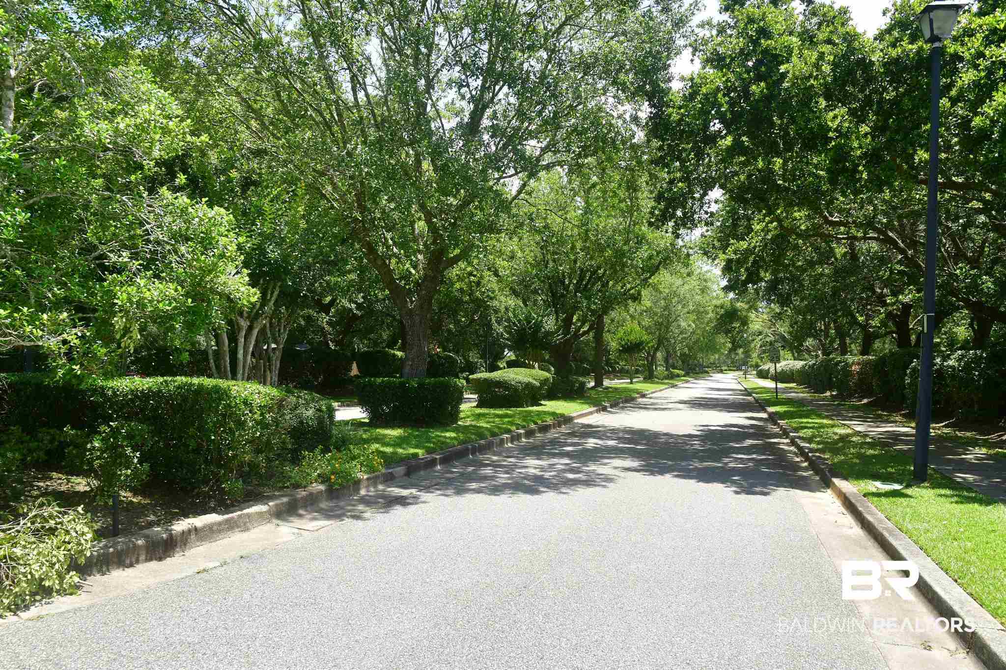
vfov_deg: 53.1
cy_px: 335
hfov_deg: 73.7
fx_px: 671
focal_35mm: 24
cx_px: 503
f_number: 6.7
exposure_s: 1/750
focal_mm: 16
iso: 500
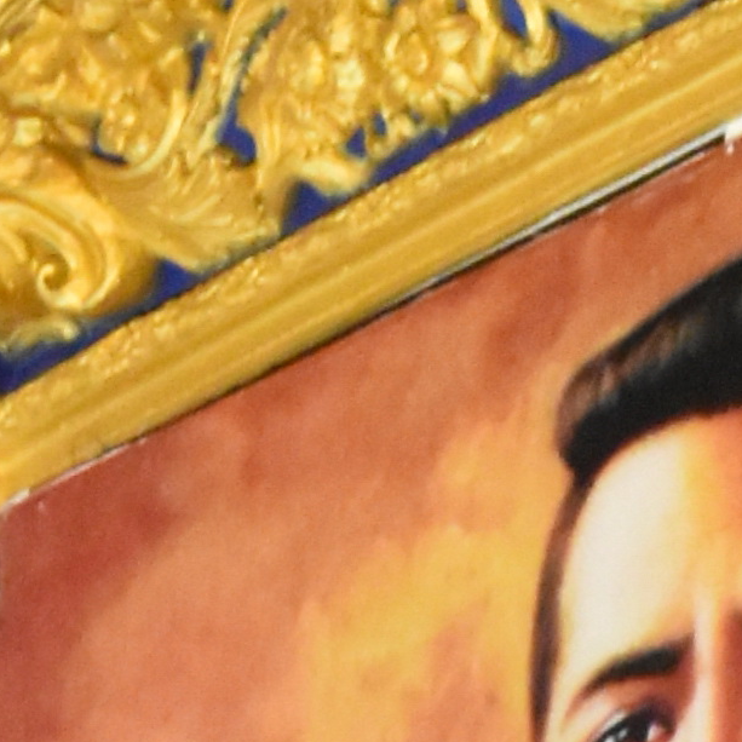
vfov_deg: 3.8
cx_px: -337
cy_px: 3343
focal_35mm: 424
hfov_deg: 4.1
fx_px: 10282
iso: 2500
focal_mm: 34
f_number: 5.6
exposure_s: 1/125
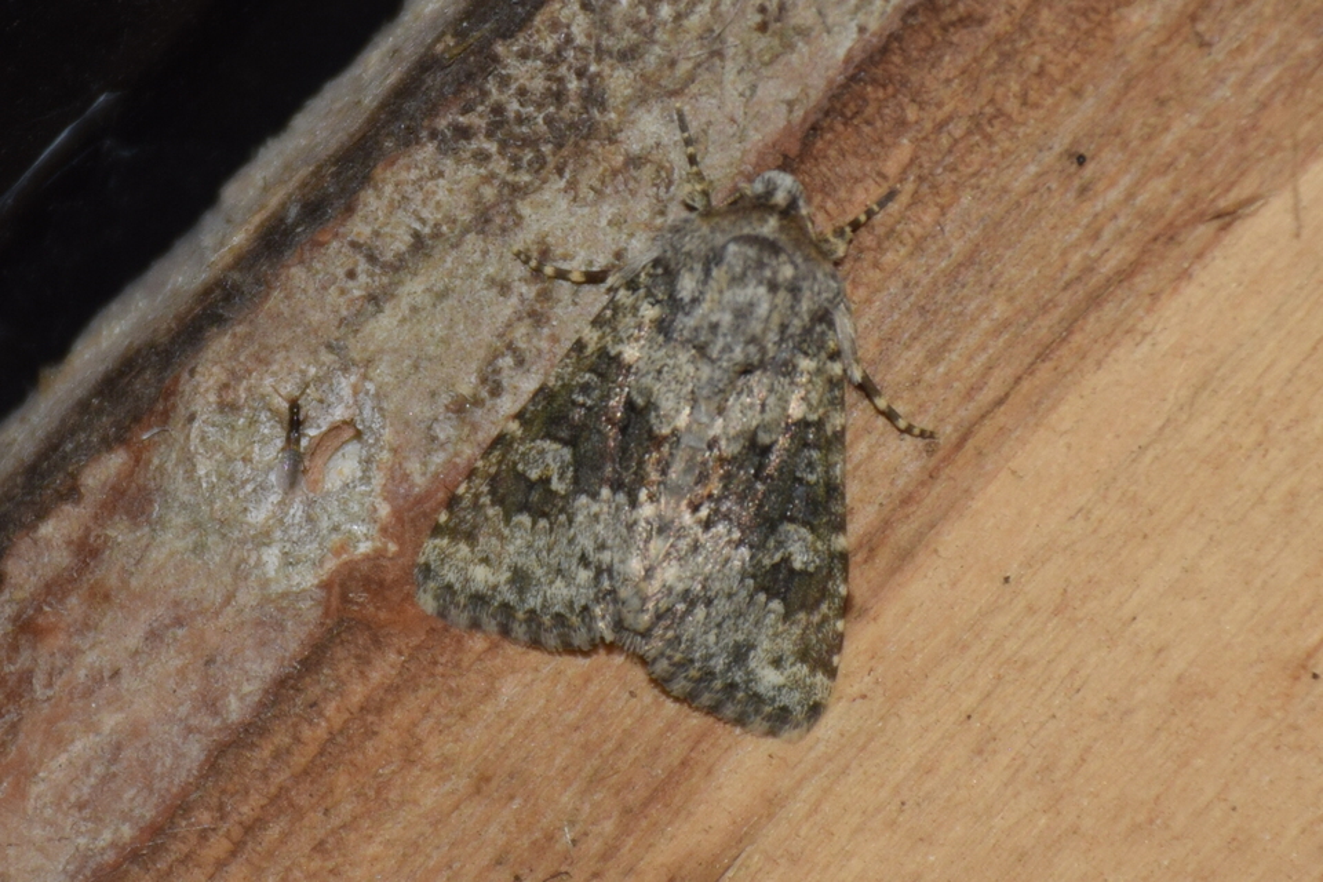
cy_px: 441
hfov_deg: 9.8
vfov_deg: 6.5
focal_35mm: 210
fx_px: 7717
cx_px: 662
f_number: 5.6
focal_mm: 140
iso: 320
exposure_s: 1/60
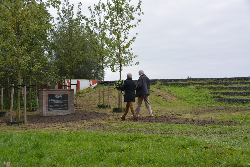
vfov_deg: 28.1
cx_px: 125
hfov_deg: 41.1
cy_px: 84
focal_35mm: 48
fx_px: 333
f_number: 8
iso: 200
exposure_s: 1/250
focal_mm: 32
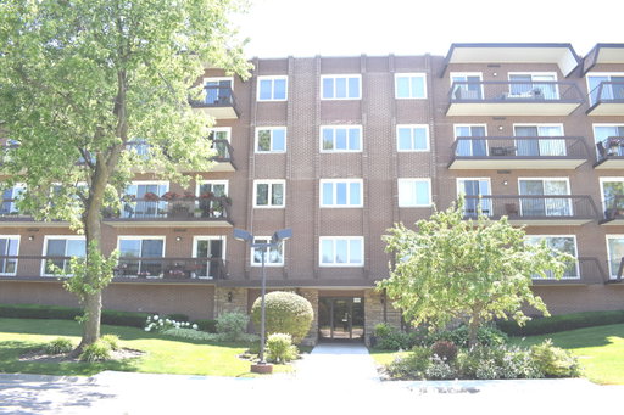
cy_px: 208
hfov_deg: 67.4
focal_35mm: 27
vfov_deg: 47.9
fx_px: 468
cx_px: 312
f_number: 5.6
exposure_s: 1/250
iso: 220
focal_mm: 18
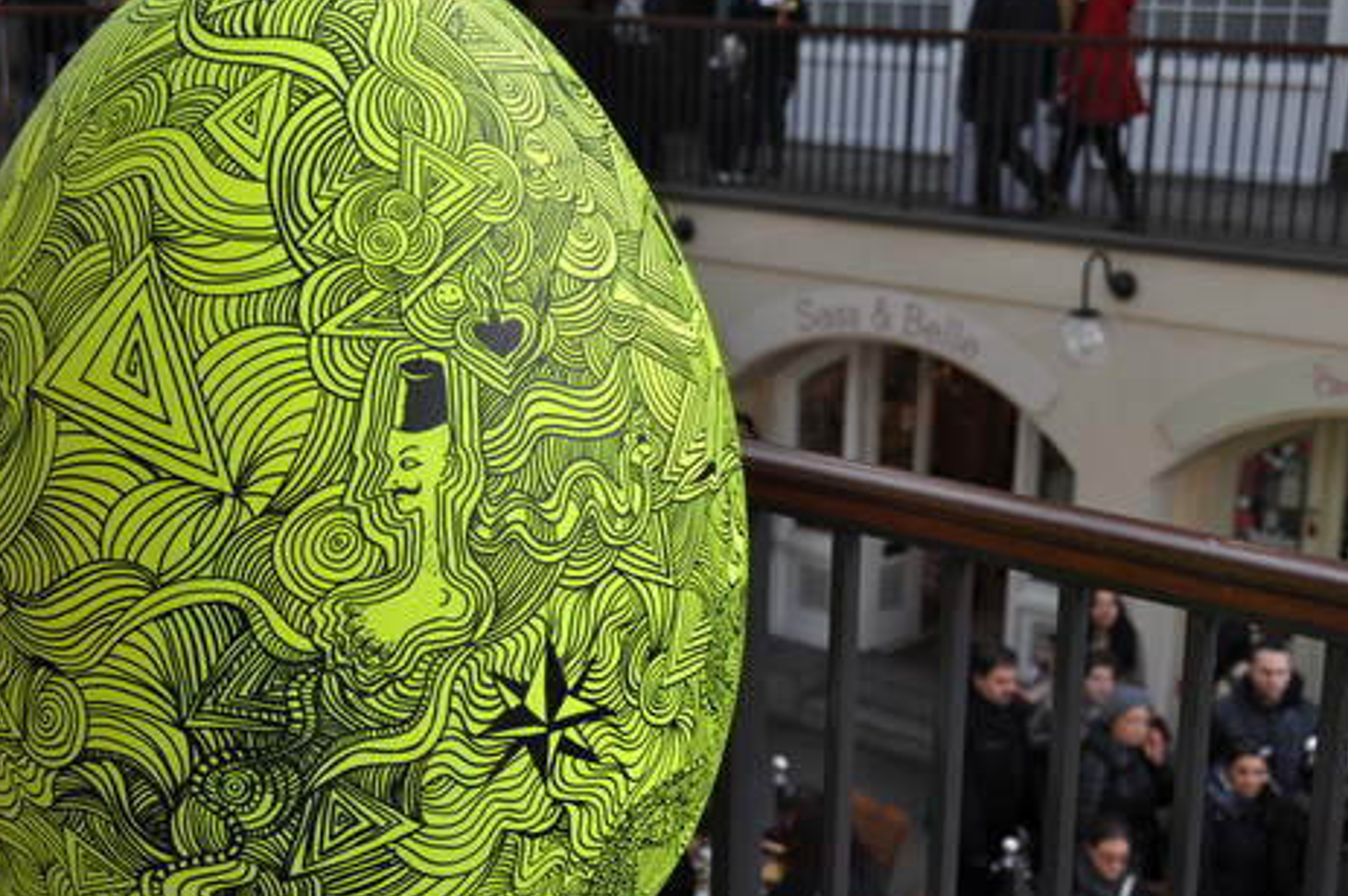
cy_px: 508
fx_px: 2170
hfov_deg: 34.5
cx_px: 614
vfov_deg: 23.3
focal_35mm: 58
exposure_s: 1/125
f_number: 5.6
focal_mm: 28
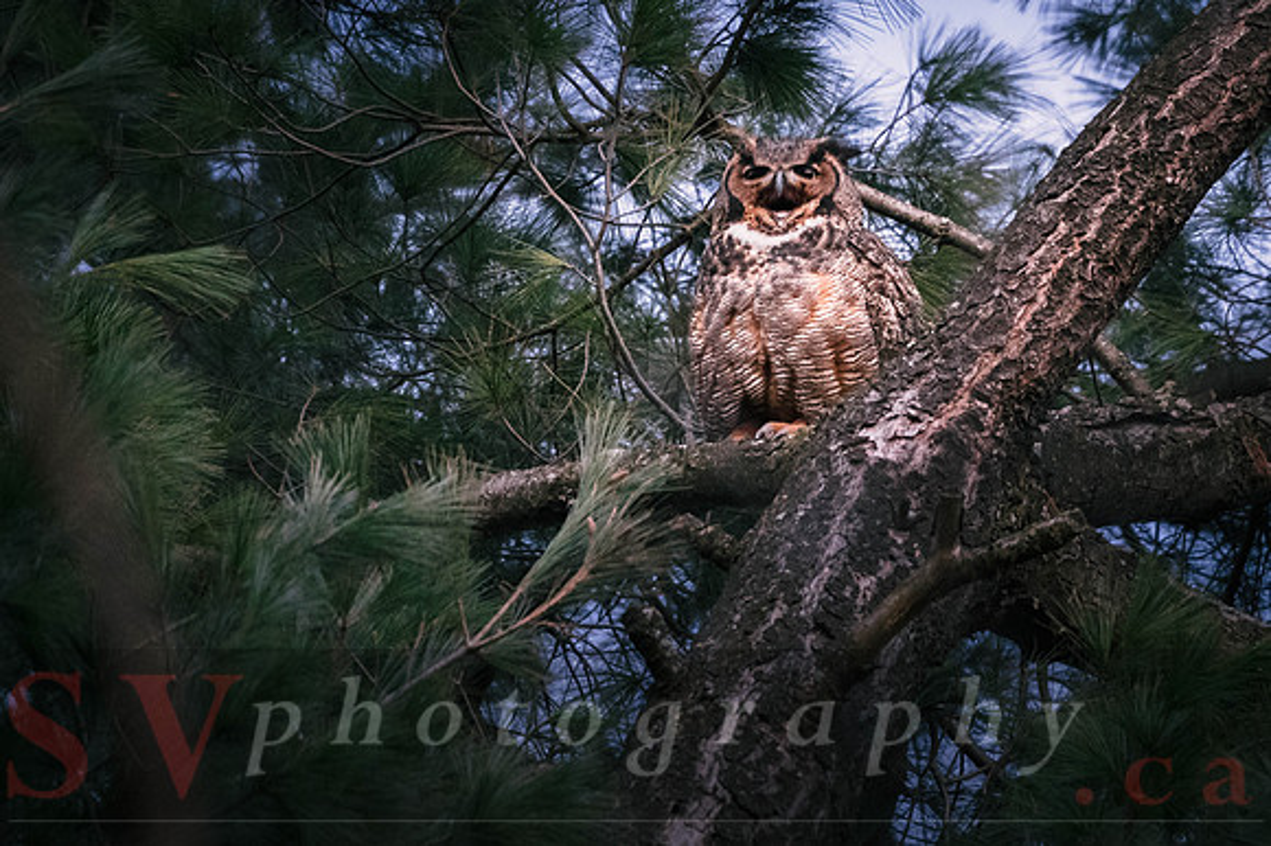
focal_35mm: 802
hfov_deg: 2.6
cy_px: 302
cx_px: 894
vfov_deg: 1.7
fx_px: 28290
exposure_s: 1/50
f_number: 5.6
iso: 3200
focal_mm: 380
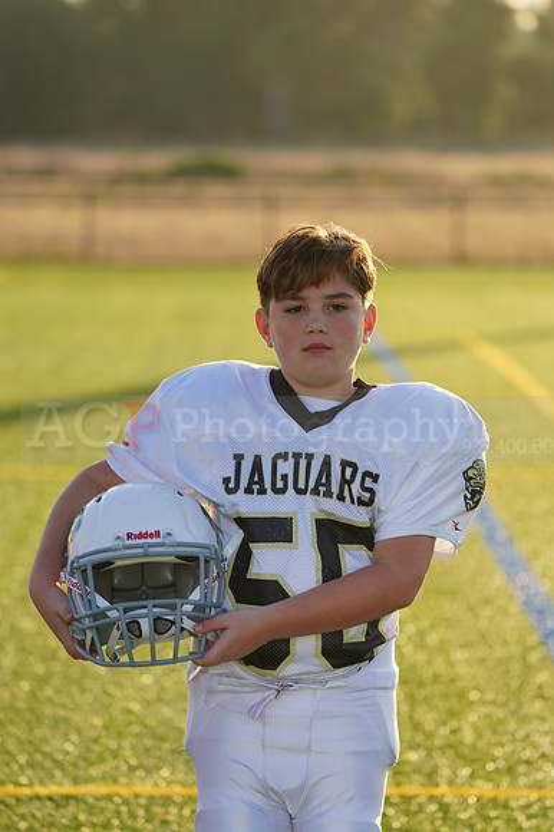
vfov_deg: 10.1
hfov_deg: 6.8
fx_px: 4691
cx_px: 277
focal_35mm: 203
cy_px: 416
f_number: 5.6
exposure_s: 1/250
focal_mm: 203
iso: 100
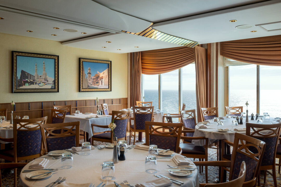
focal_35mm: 33
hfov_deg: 57.2
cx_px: 140
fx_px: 258
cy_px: 94
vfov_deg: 40.0
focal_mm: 22
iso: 200
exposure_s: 1/18
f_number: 16
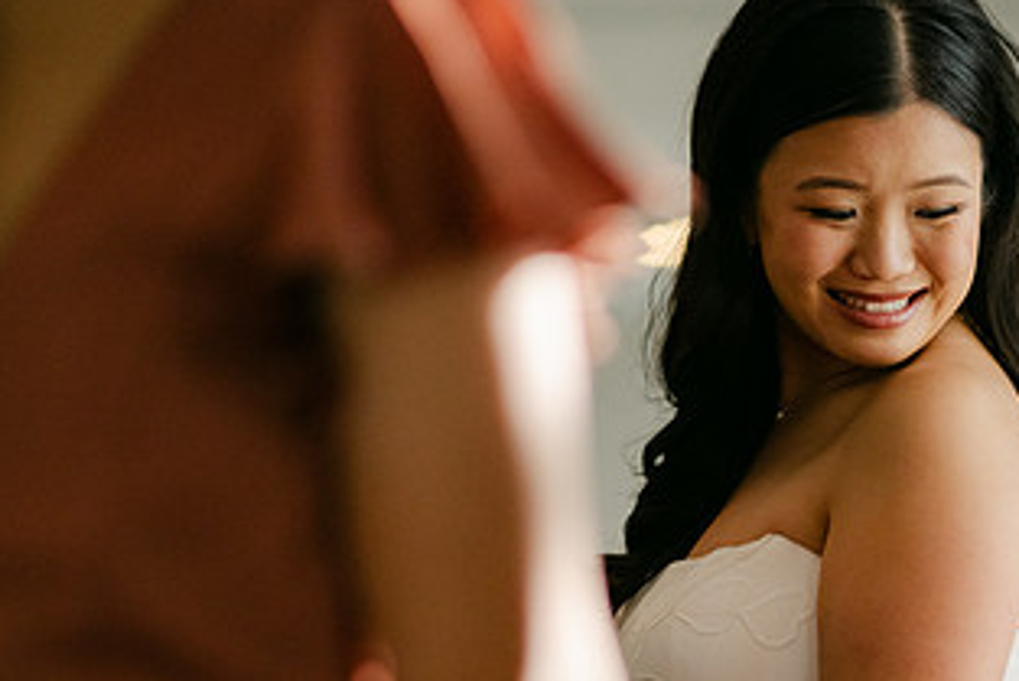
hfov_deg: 12.5
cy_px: 584
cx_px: 894
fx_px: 4616
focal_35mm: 163
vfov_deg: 8.4
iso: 2000
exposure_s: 1/6400
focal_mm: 85
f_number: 1.8
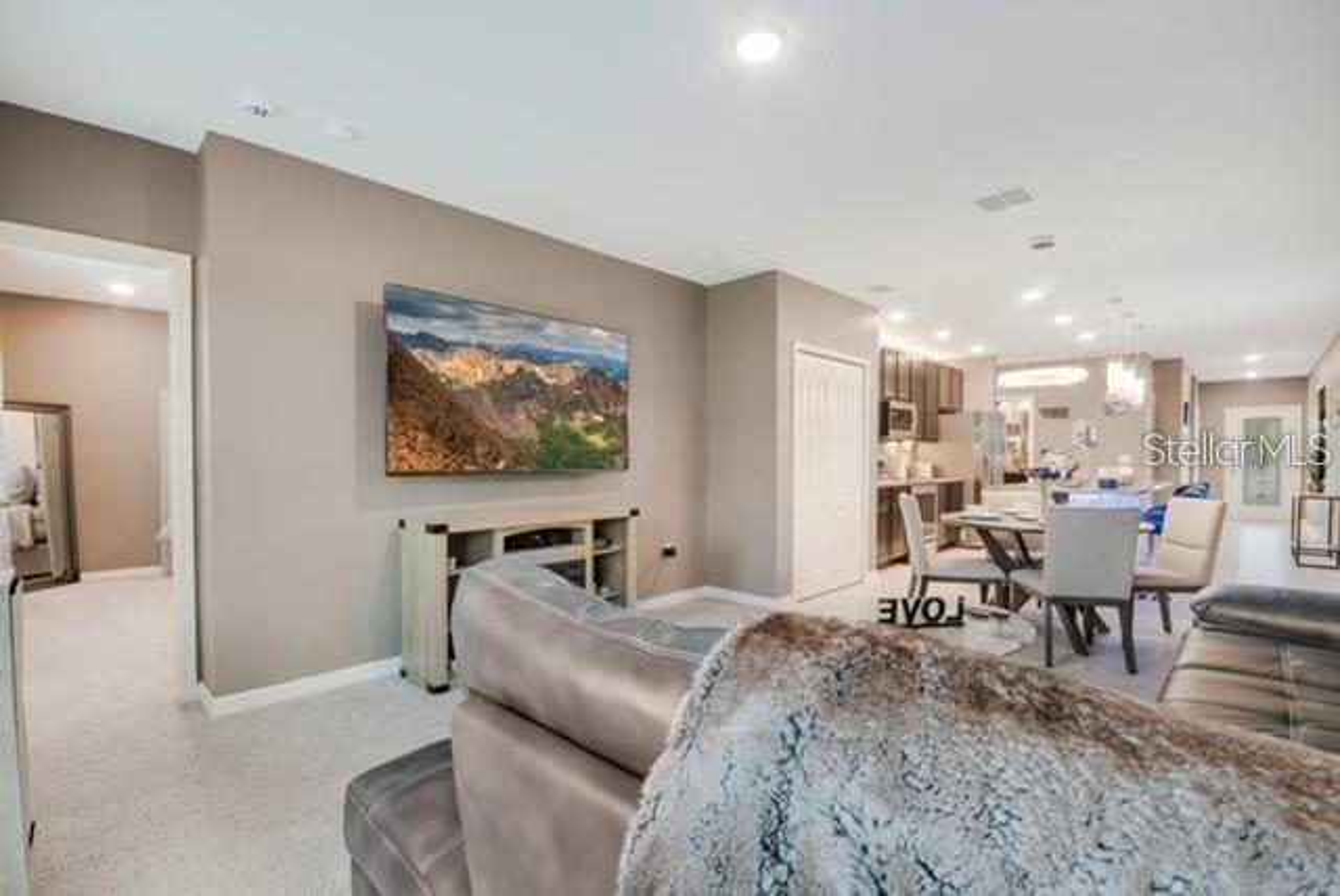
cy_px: 448
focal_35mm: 15
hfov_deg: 100.3
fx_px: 559
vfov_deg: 77.4
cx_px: 670
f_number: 8
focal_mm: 10
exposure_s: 1/5
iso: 200
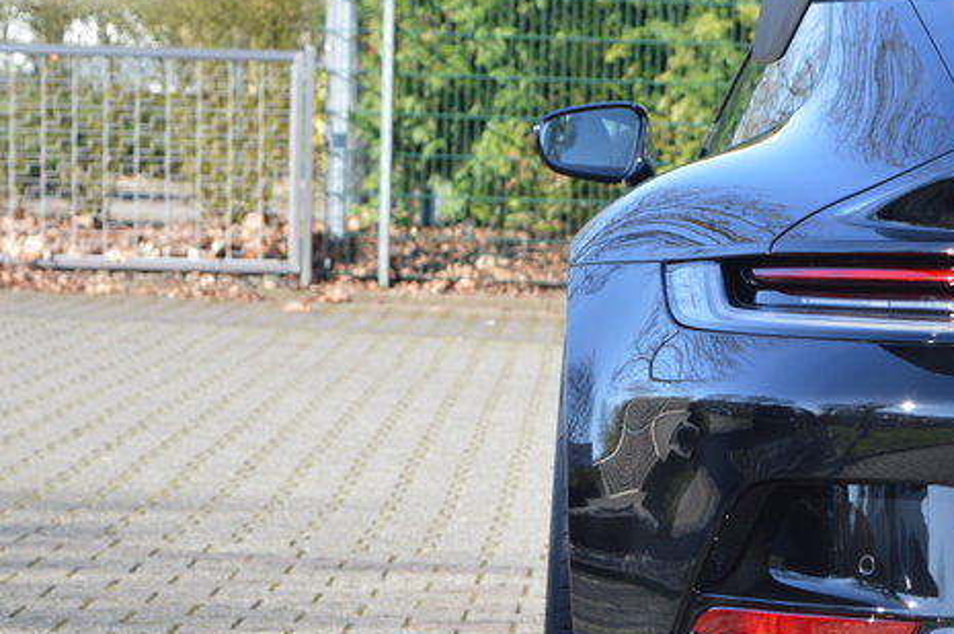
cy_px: 446
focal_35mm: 119
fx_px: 3150
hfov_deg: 17.1
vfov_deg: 11.5
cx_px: 689
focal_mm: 48
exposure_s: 1/125
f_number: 5.6
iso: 100
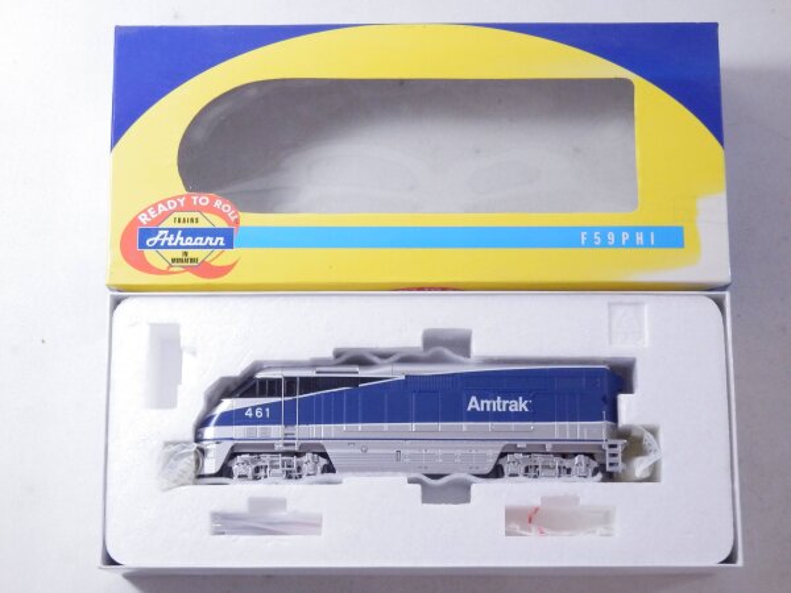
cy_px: 296
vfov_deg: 22.3
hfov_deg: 29.4
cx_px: 396
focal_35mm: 66
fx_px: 1508
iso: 640
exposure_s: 1/160
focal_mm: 11.9
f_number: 4.4
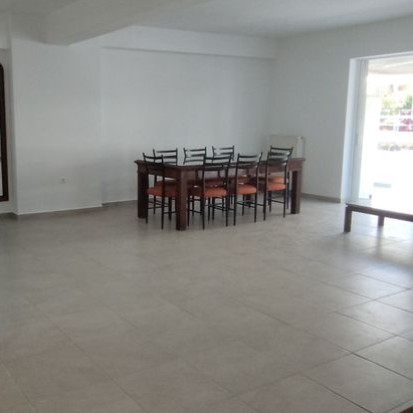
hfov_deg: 65.9
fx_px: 297
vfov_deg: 69.5
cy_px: 192
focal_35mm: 22
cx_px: 110
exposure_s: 1/100
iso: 90
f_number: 2.2
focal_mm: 1.65
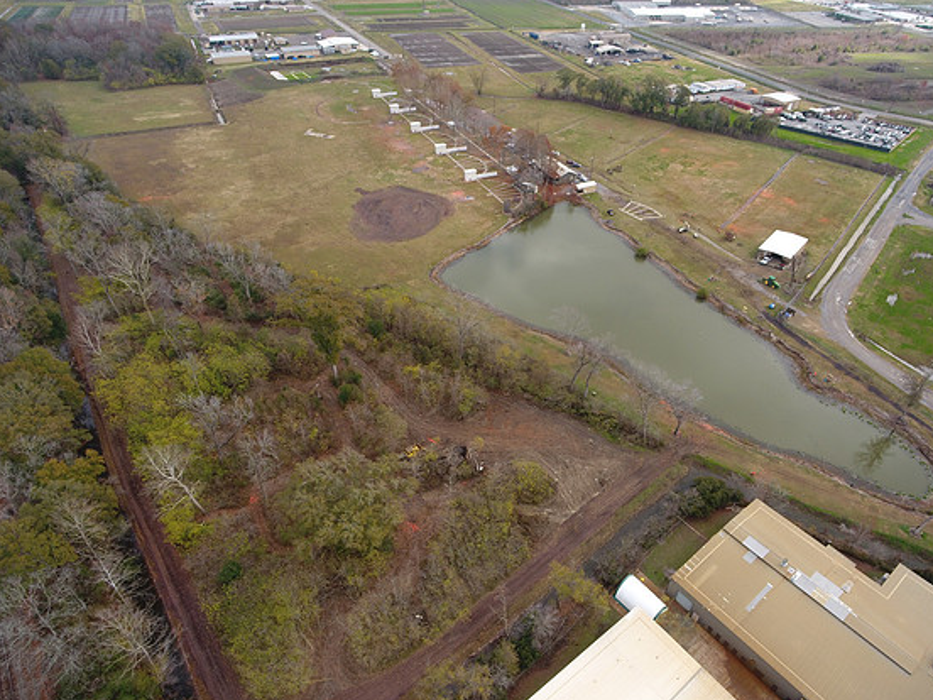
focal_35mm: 21
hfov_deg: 79.0
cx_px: 483
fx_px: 566
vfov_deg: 63.4
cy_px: 359
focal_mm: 3.61
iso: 100
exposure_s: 1/301
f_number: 2.8
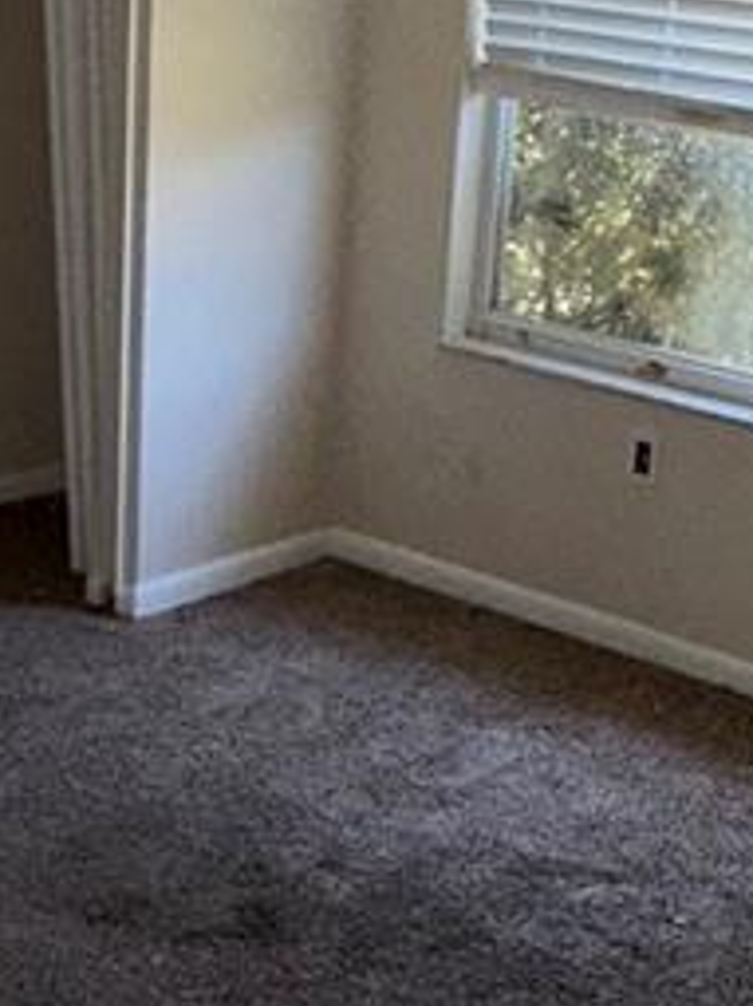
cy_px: 473
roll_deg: -4.9
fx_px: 1916
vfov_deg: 29.4
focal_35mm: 66
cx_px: 662
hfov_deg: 21.8
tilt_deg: -16.8
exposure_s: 1/69
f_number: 2.2
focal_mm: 2.22
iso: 64
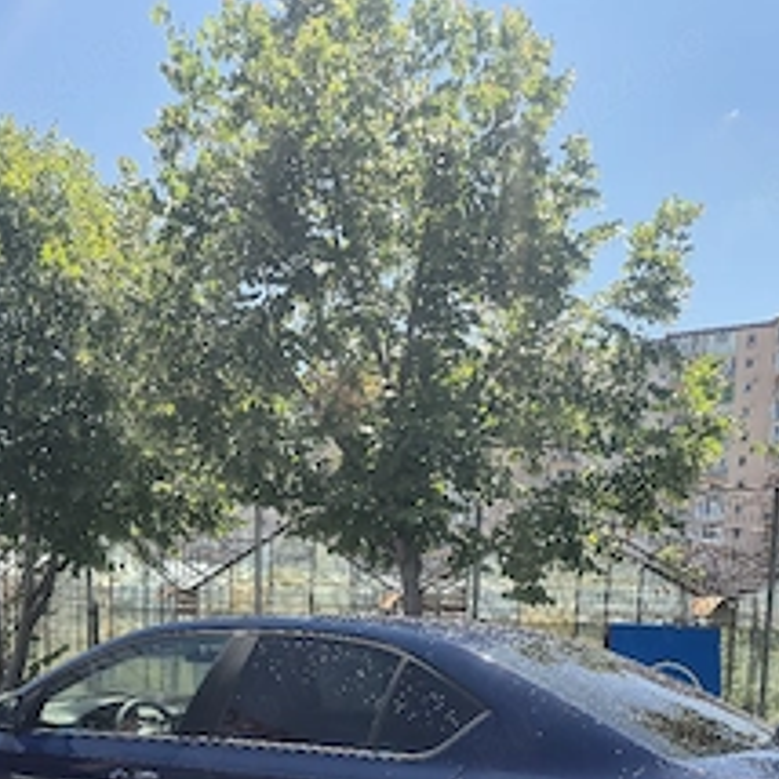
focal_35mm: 38
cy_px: 724
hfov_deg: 43.9
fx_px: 967
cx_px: 379
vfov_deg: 40.1
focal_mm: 5.4
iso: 25
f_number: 1.8
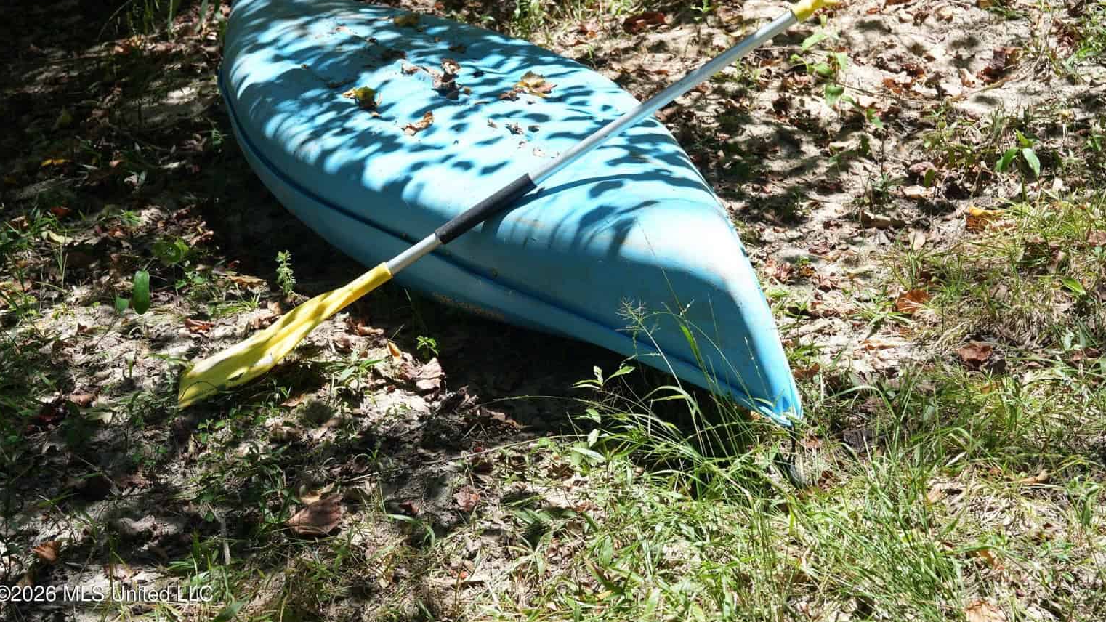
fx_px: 2170
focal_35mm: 74
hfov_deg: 28.6
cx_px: 551
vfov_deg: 16.3
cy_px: 256
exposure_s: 1/100
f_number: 8
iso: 160
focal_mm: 70
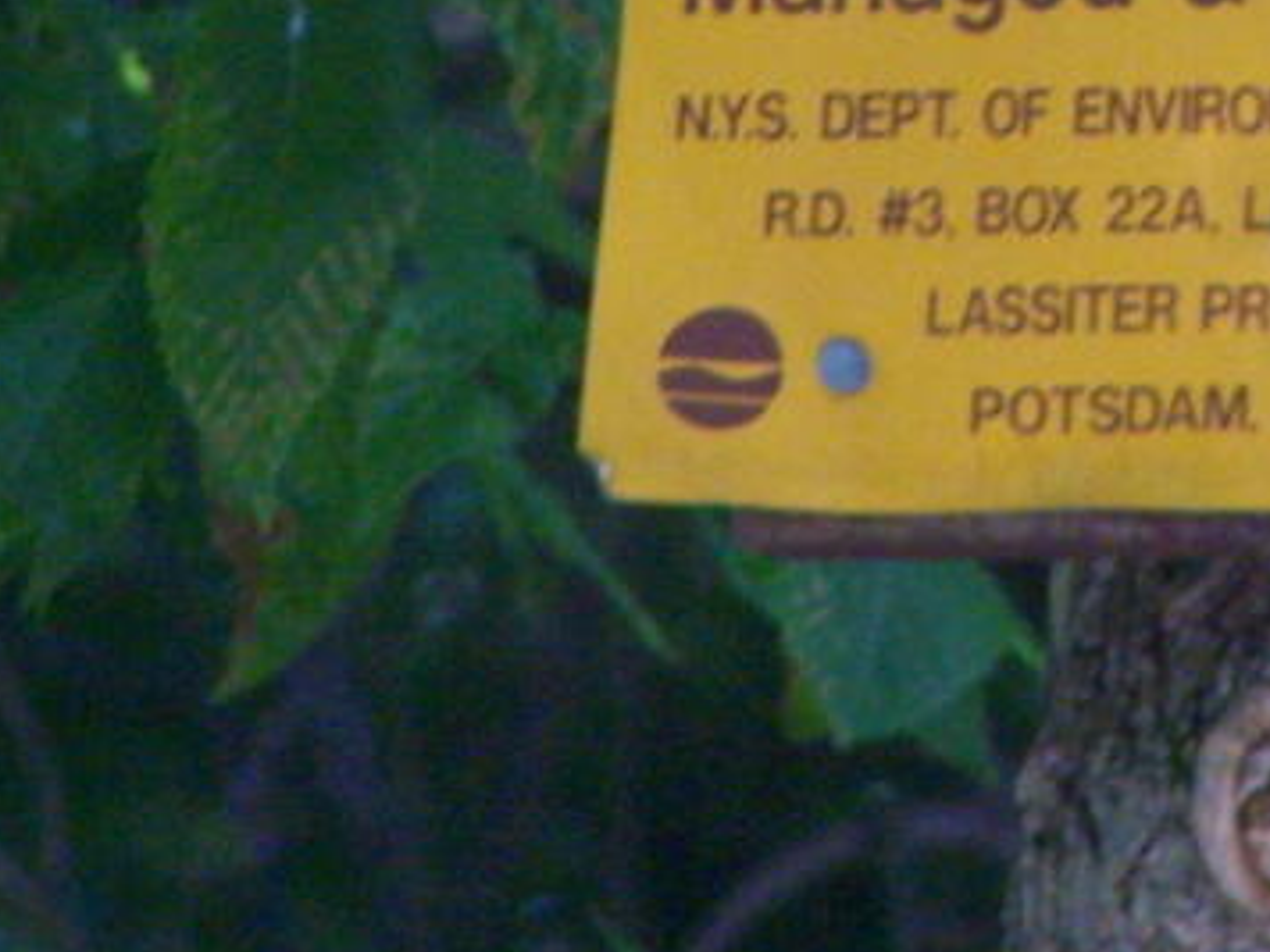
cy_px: -271
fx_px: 40137
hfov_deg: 1.8
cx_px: 1398
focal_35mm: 1094
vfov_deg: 1.4
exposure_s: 1/160
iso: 400
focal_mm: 63
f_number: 3.7
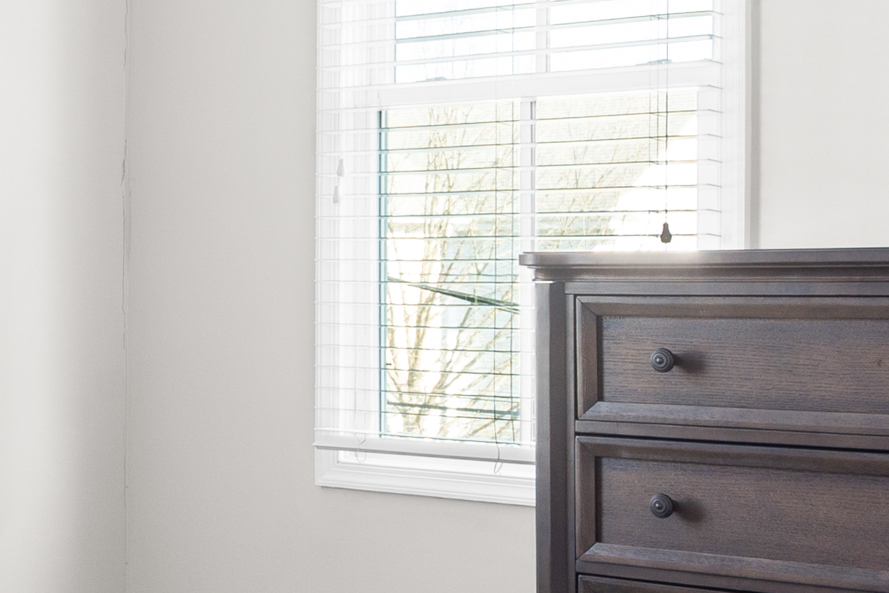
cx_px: -328
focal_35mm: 90
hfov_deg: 20.3
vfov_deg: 15.2
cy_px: 252
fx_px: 2223
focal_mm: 19
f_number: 9
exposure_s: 1/3
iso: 200
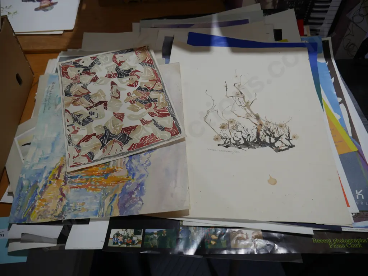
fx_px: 298
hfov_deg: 63.4
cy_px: 138
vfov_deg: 49.8
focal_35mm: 28
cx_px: 184
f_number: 4
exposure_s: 1/160
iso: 200
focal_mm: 14
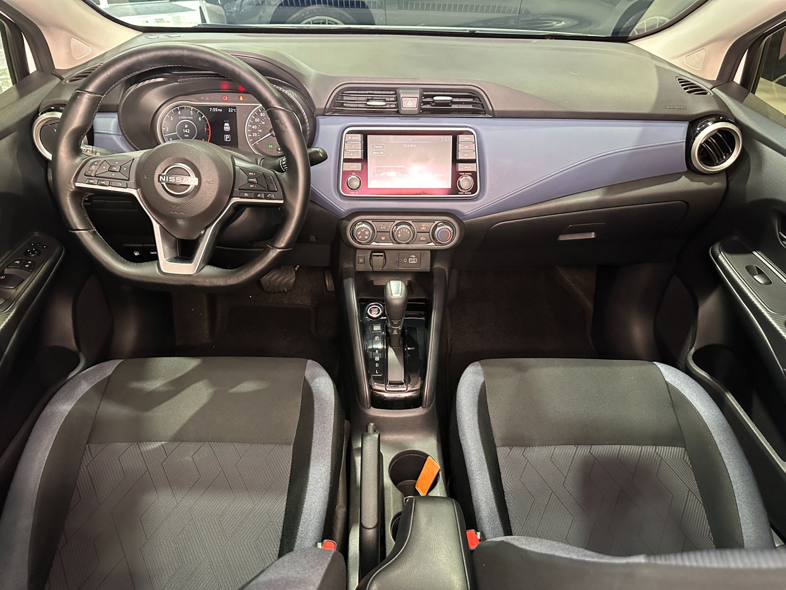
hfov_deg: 71.6
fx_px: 545
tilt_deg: -33.5
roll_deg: -2.0
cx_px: 393
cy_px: 295
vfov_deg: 56.8
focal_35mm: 24
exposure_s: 1/50
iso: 1000
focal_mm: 6.86
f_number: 1.78
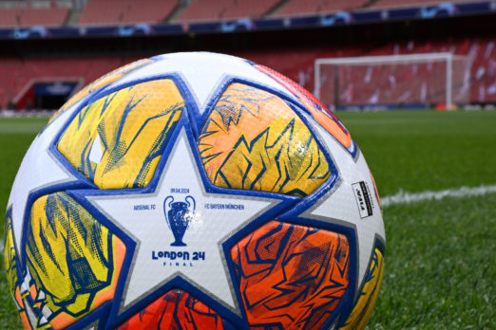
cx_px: 151
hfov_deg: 22.0
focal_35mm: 92
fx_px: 1267
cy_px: 210
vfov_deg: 14.8
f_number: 20
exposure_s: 1/80
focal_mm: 64
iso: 500
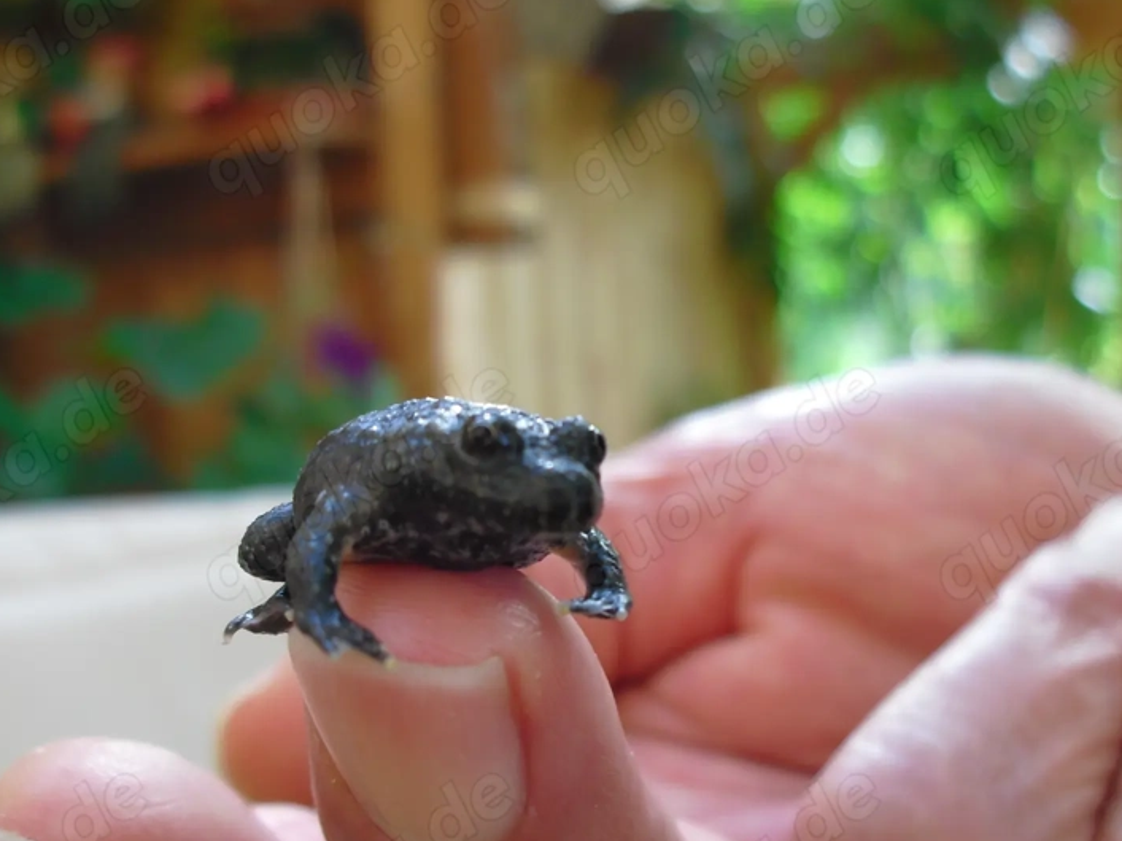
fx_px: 1652
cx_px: 550
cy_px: 504
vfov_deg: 28.5
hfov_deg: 37.5
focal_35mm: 51
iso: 100
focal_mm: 6.3
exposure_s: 1/100
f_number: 3.1
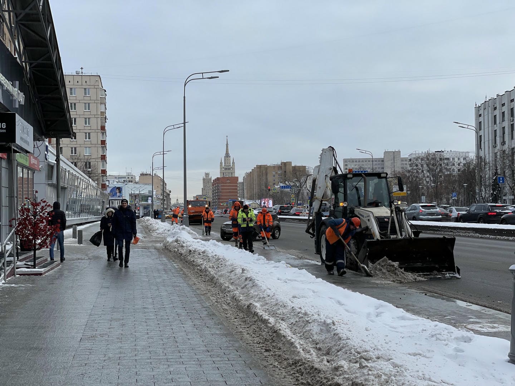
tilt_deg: +0.3
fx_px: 774
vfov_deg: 28.0
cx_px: 258
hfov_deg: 36.8
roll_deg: +1.4
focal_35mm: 52
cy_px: 193
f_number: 2
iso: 32
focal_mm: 6
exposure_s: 1/705
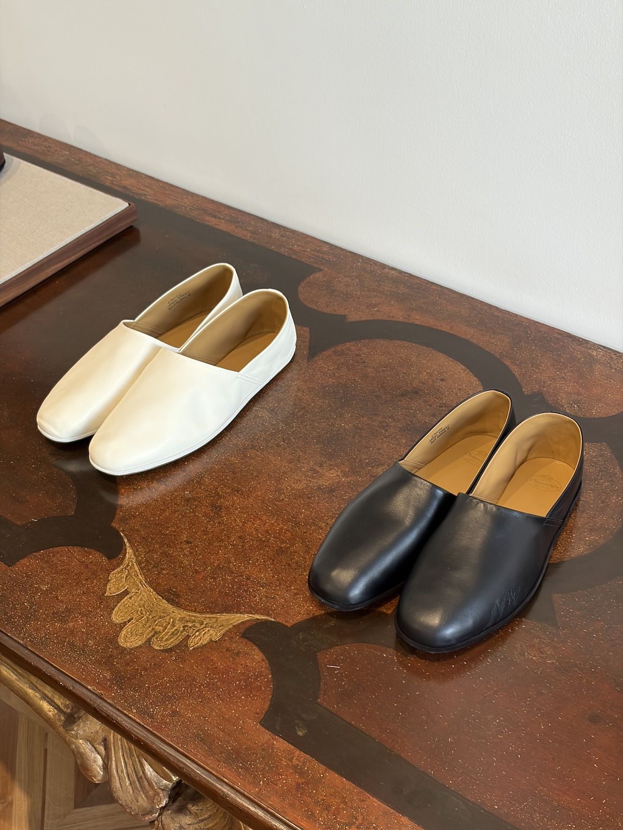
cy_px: 415
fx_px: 1248
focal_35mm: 52
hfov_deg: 28.0
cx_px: 312
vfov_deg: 36.8
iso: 100
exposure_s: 1/60
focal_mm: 5.96
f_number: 1.6
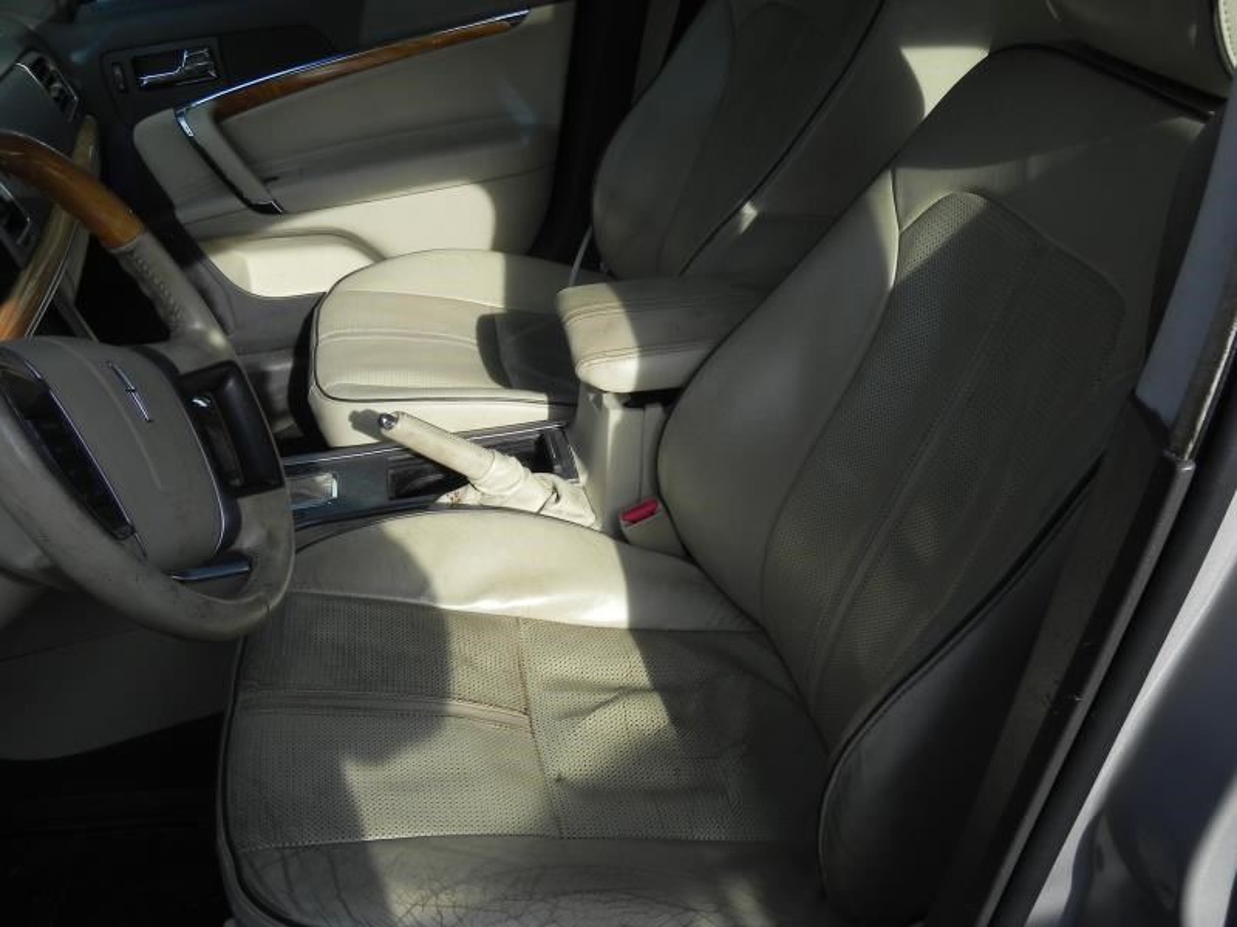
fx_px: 1179
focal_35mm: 33
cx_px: 618
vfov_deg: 42.9
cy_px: 464
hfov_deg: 55.4
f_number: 6.3
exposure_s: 1/250
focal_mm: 5.9
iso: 160
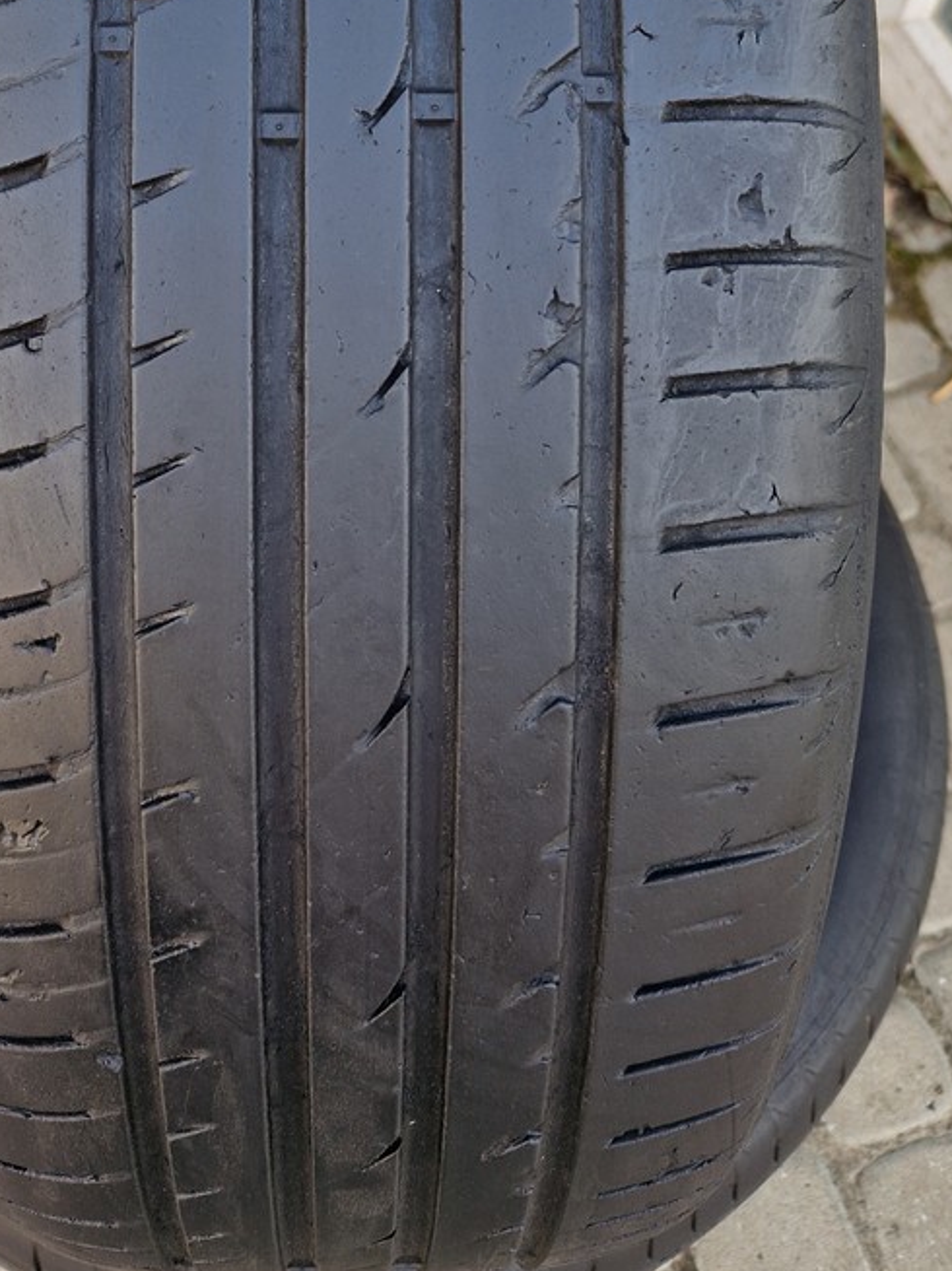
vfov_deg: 47.0
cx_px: 391
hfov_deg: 37.6
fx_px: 1394
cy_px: 305
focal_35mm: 38
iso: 50
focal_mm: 5.4
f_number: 1.8
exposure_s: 1/180
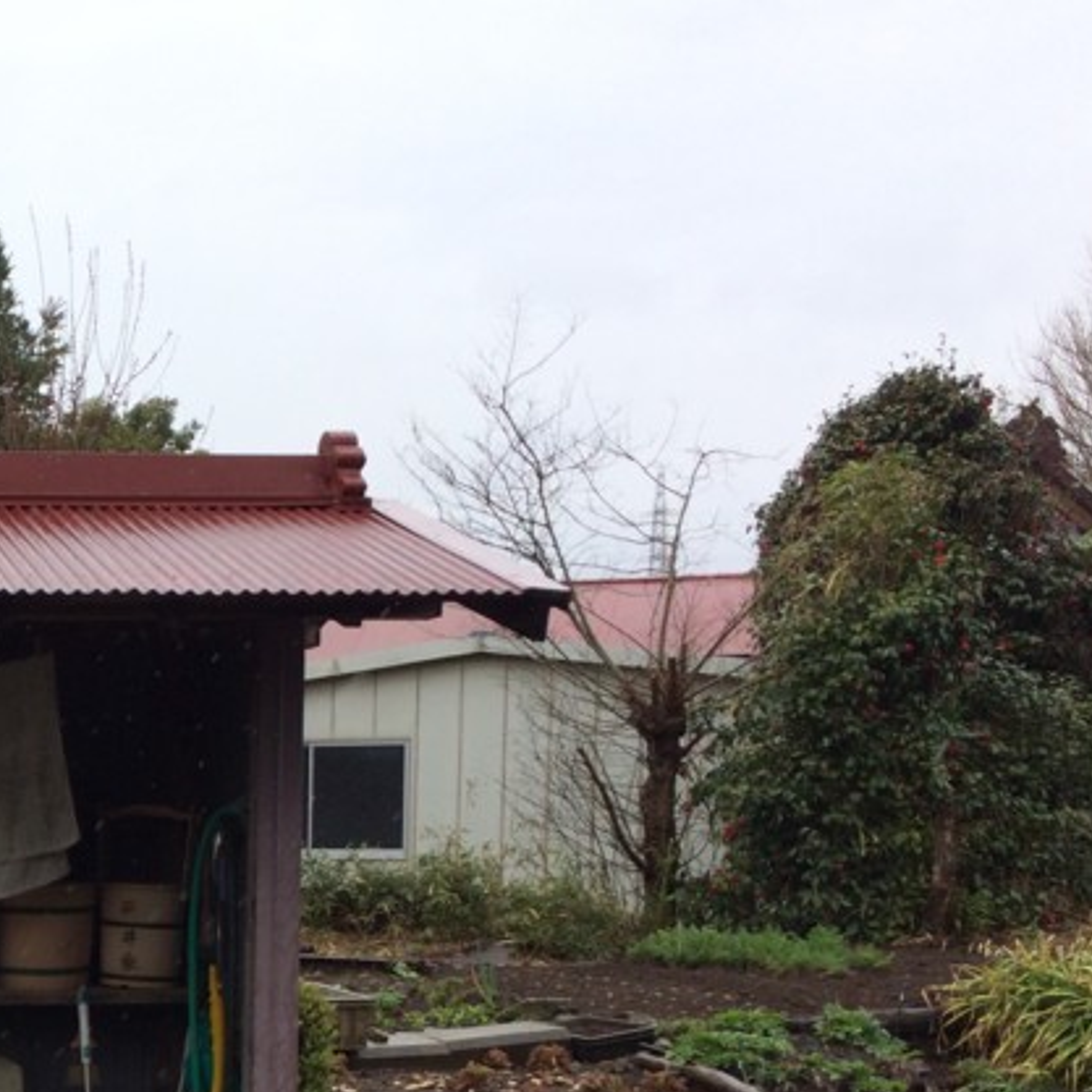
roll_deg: +0.8
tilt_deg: -5.6
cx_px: -225
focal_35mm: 63
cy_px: 985
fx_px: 2248
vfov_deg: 26.4
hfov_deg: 24.6
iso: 32
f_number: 2.2
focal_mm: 4.15
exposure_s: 1/1109
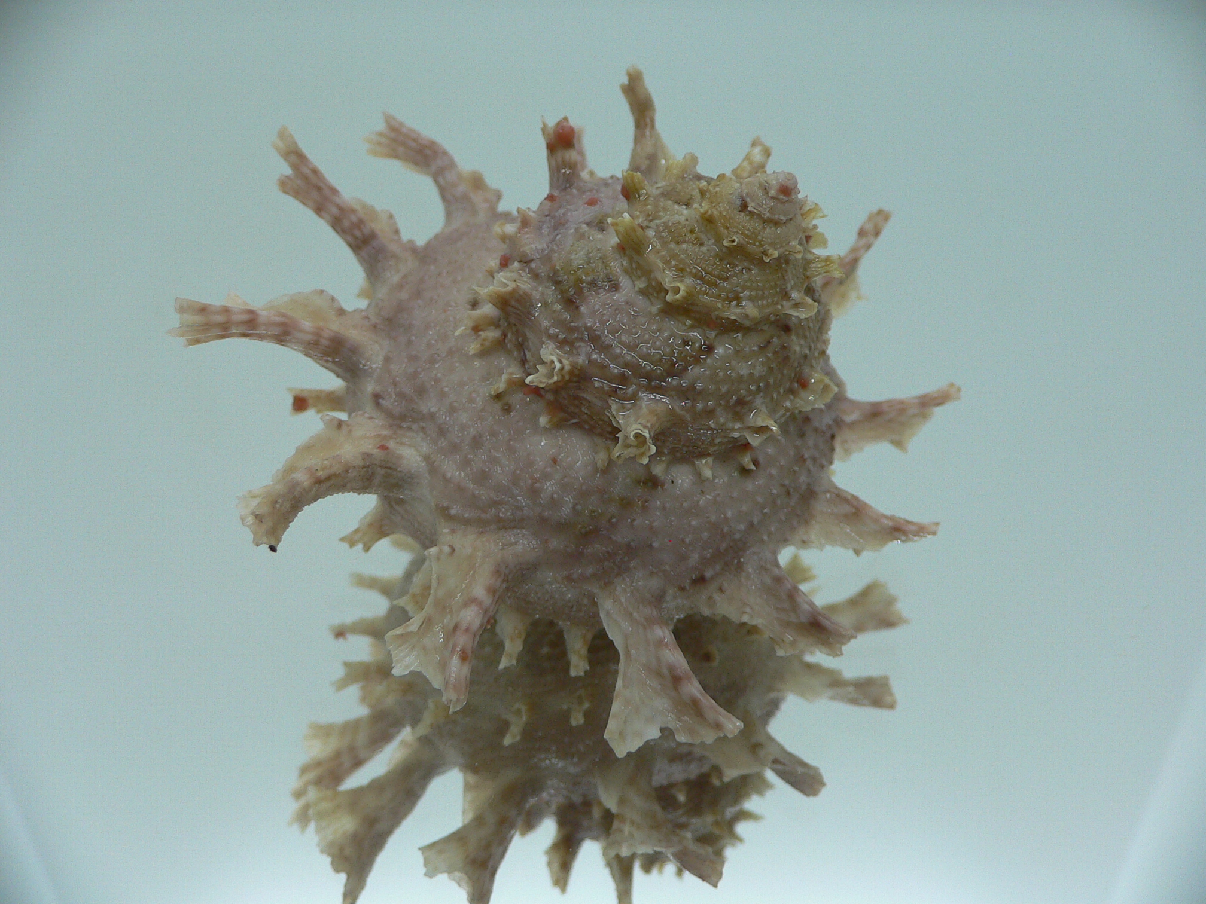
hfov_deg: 52.6
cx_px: 603
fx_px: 1219
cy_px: 452
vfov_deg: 40.7
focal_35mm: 35
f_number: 2.8
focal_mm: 4.6
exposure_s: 1/60
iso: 100
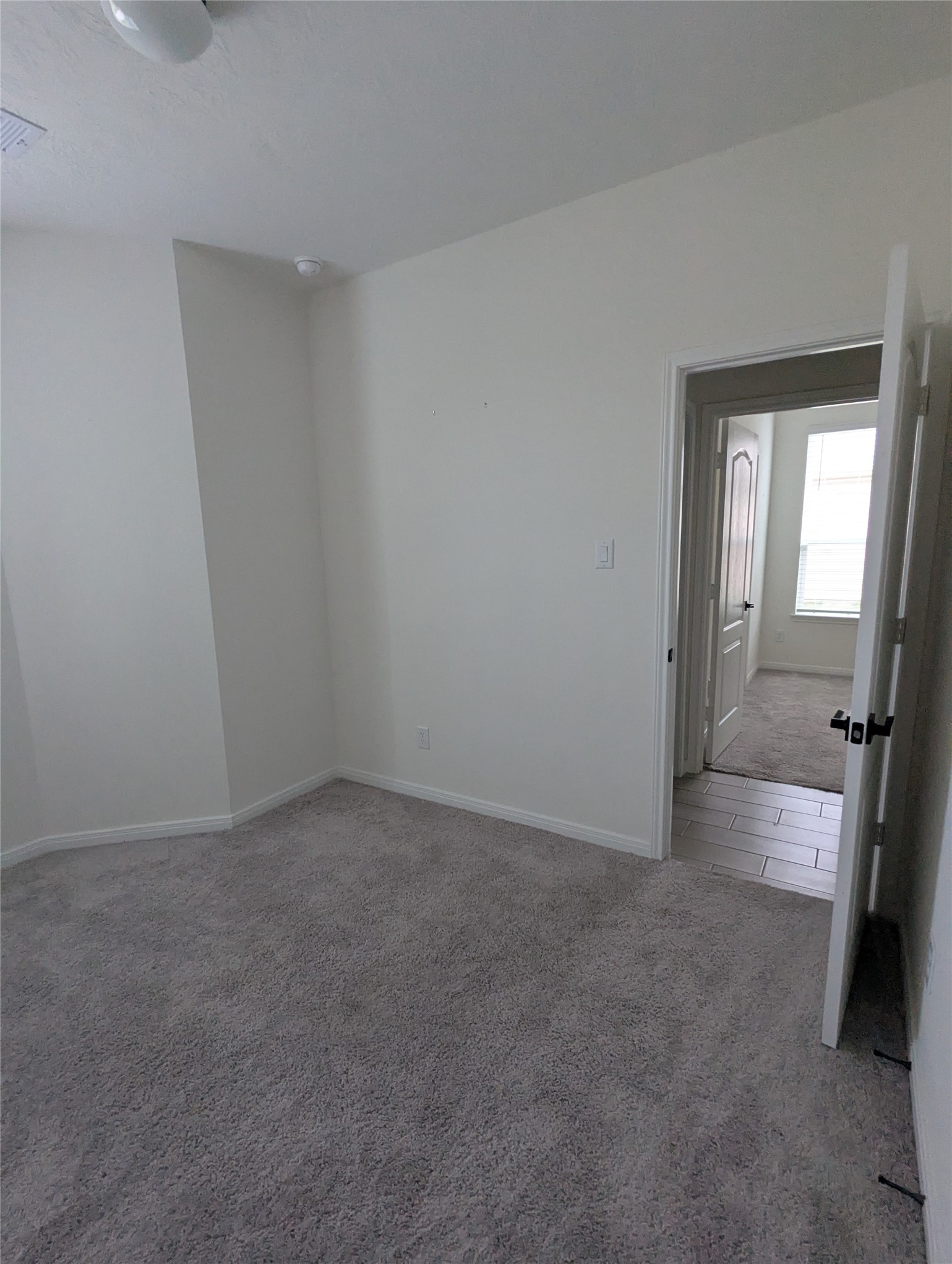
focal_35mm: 16
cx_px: 476
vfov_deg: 94.4
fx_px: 585
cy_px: 632
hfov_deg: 78.3
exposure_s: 1/81.2
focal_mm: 2.35
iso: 509
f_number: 2.2
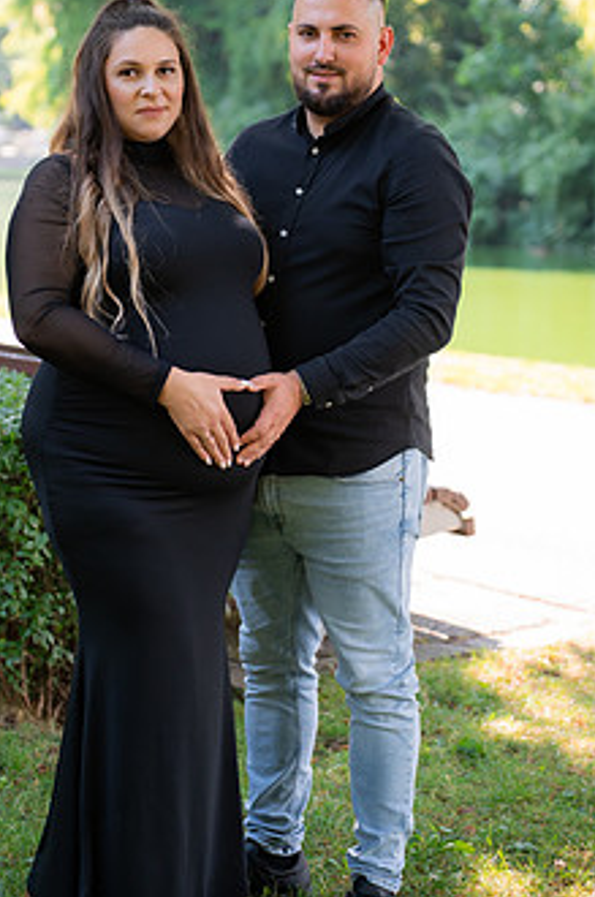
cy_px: 334
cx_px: 251
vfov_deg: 22.6
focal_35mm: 90
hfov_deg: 15.1
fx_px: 2238
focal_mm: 66
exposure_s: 1/800
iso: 500
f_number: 2.8
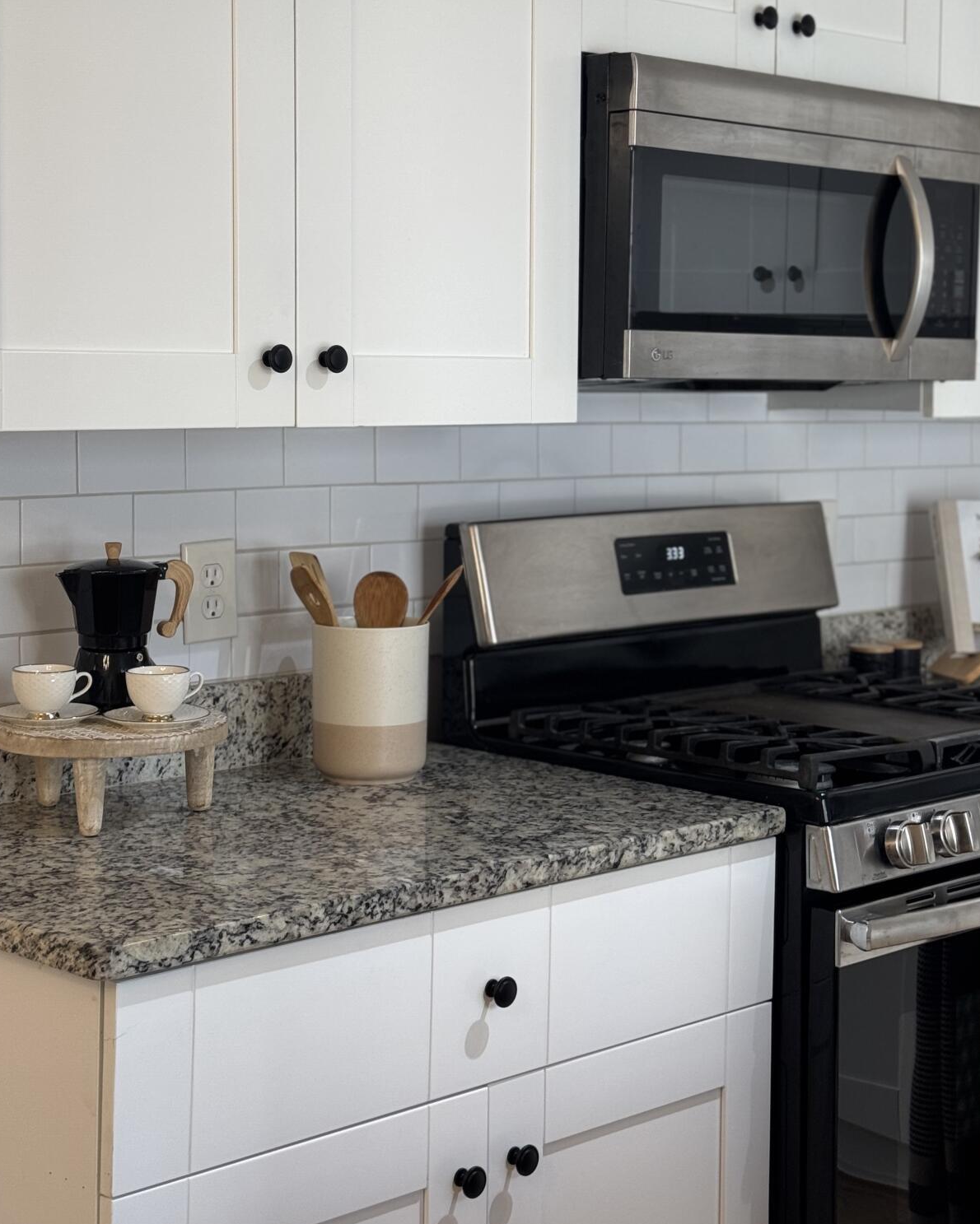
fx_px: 2284
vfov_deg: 29.9
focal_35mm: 63
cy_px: 466
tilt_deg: -3.1
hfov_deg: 24.2
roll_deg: -0.5
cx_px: 542
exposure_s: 1/60
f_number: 1.78
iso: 50
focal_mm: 6.76
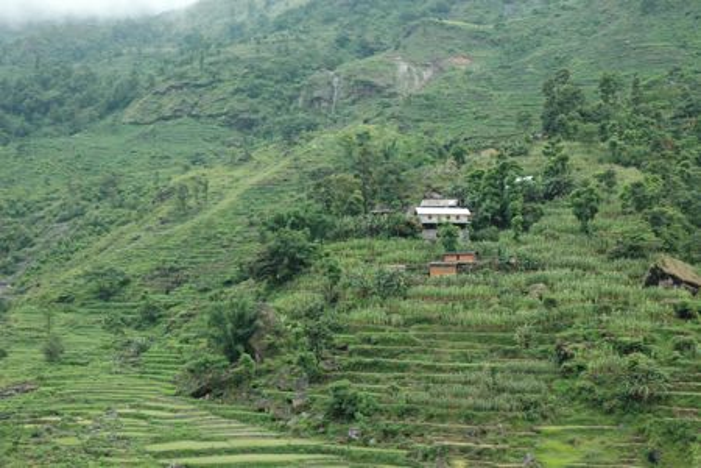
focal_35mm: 60
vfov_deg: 22.6
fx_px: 1168
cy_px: 234
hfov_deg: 33.4
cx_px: 350
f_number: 7.1
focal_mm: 40
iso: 400
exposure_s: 1/200
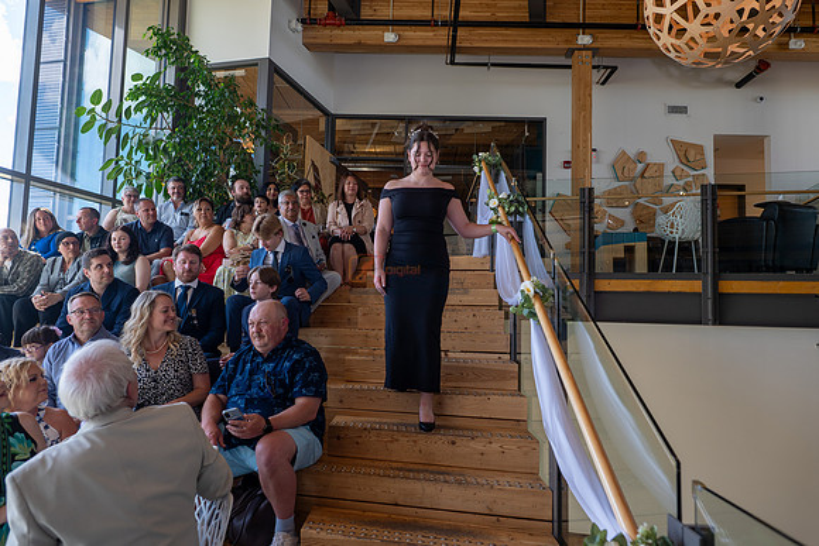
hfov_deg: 73.7
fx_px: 546
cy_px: 273
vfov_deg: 53.2
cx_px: 410
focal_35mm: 24
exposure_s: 1/125
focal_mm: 24
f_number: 3.5
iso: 100
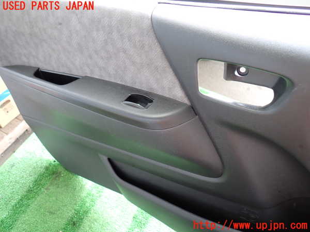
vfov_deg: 54.9
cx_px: 155
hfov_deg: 69.4
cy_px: 116
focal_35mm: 25
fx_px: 224
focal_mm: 4.5
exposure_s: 1/40
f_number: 2
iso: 200
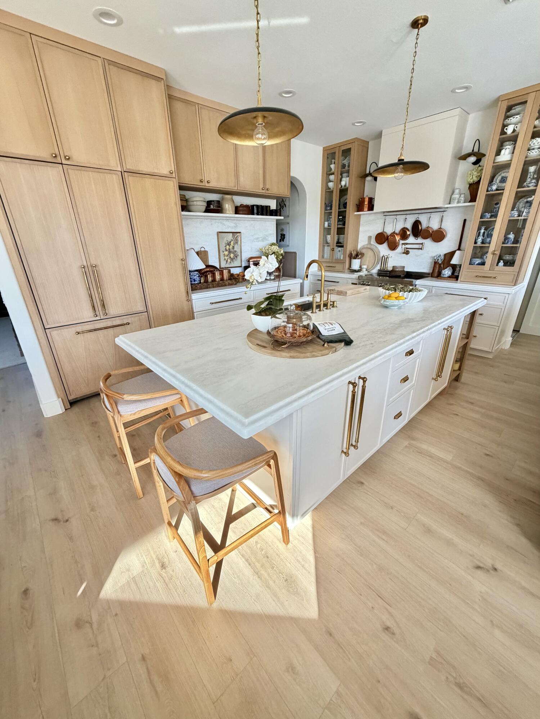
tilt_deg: -22.3
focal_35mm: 14
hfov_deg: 85.7
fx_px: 291
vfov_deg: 102.1
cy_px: 360
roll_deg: +1.8
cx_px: 270
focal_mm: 2.22
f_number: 2.2
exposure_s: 1/60
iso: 500
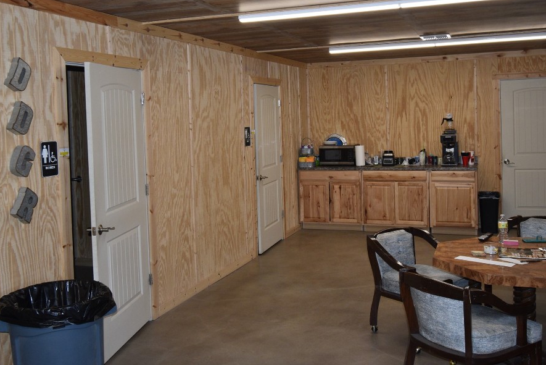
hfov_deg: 49.5
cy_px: 148
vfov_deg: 34.1
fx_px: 592
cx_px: 279
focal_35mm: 39
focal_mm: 20
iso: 560
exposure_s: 1/125
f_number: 5.6
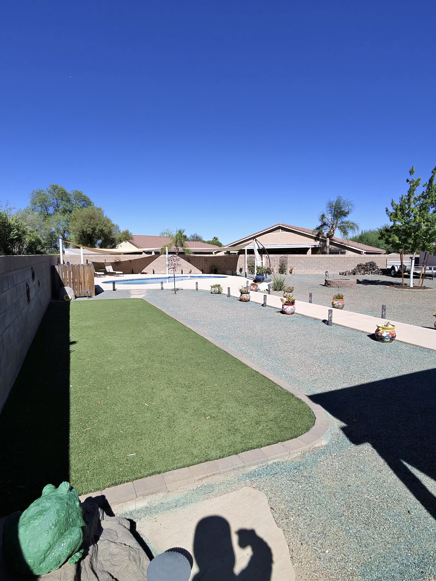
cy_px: 290
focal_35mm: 13
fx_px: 218
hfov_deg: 89.9
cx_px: 218
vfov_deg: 106.2
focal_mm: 2.24
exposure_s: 1/833
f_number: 2.2
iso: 54
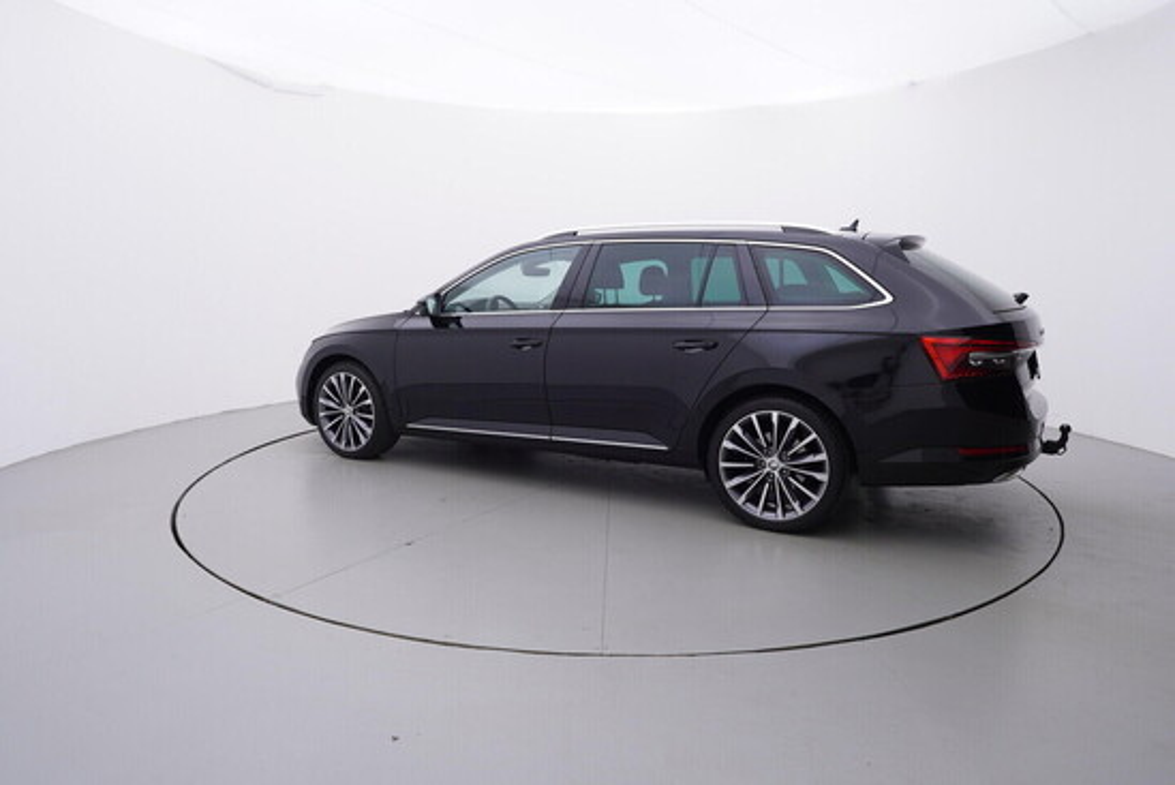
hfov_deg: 77.3
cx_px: 588
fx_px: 735
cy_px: 392
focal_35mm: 22
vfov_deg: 56.2
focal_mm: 15
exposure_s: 1/80
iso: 200
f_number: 5
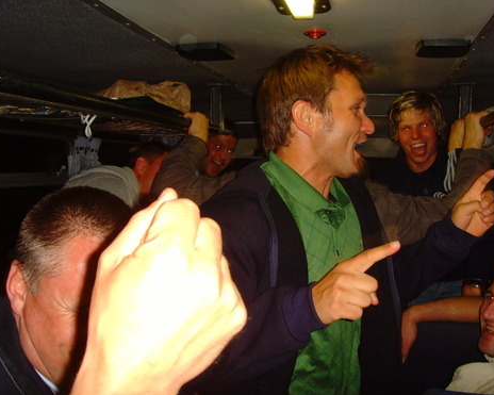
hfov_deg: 44.8
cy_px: 199
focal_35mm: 41
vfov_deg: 36.5
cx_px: 259
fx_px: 599
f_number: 3.5
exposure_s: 1/45
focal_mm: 6.6
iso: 200
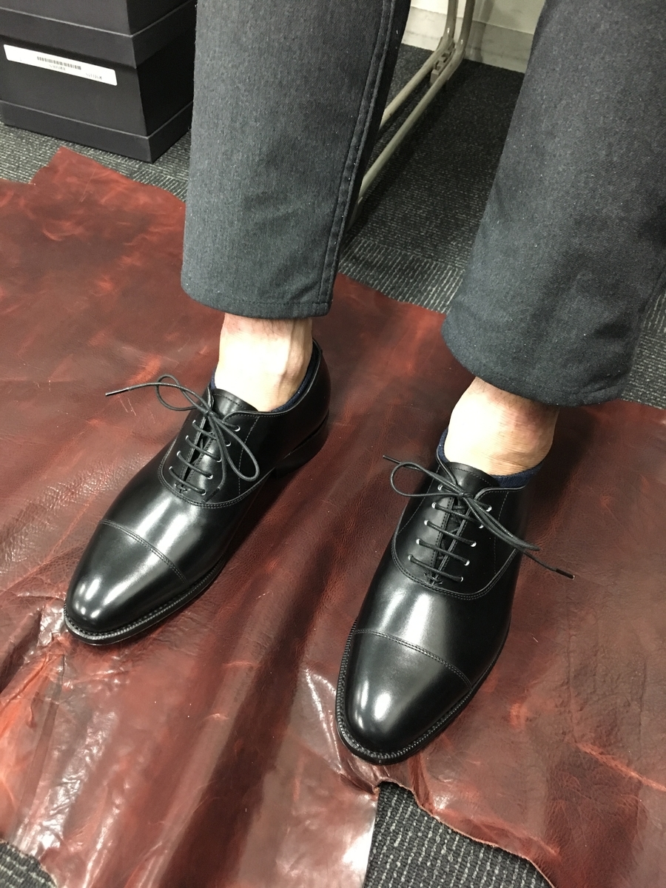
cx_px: 333
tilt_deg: -52.1
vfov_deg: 61.7
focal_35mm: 29
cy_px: 444
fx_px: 744
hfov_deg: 48.2
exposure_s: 1/15
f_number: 2.2
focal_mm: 4.15
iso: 200
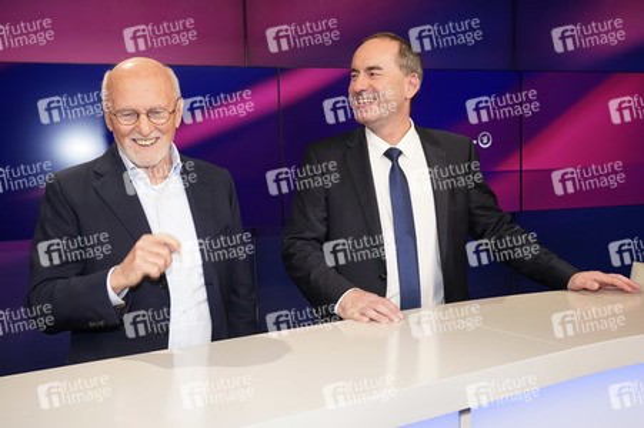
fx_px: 536
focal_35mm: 30
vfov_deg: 43.5
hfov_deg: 62.0
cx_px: 322
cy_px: 214
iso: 2000
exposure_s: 1/125
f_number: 5
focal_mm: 30
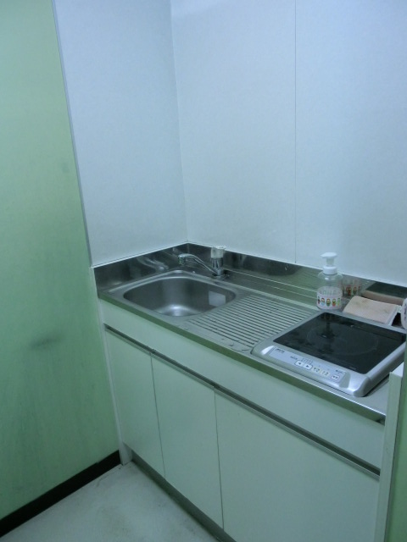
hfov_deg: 56.8
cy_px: 271
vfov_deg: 71.6
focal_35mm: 24
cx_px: 204
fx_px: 376
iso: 640
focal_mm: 4.24
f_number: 3
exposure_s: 1/60
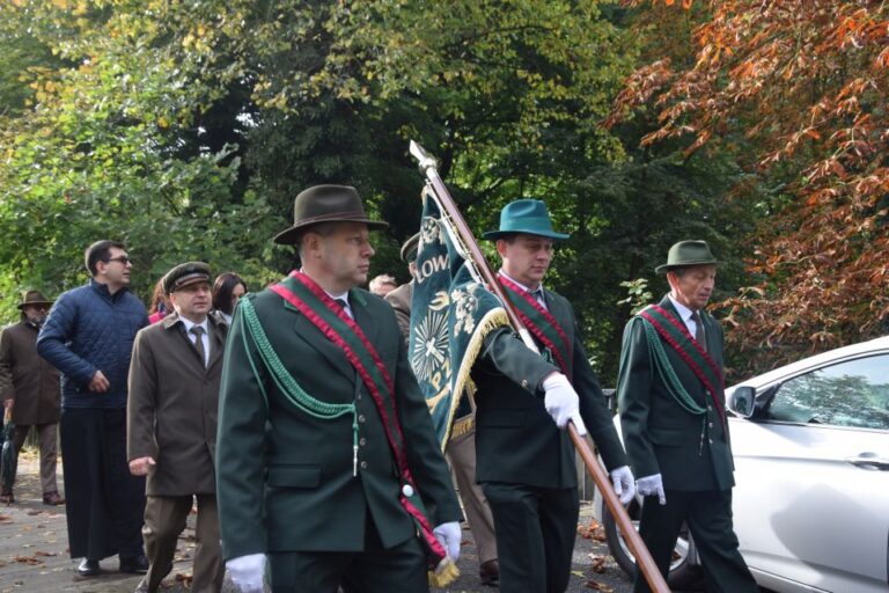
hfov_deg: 41.1
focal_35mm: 48
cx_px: 444
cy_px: 296
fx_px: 1185
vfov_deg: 28.1
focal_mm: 32
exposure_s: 1/160
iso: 400
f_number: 6.3
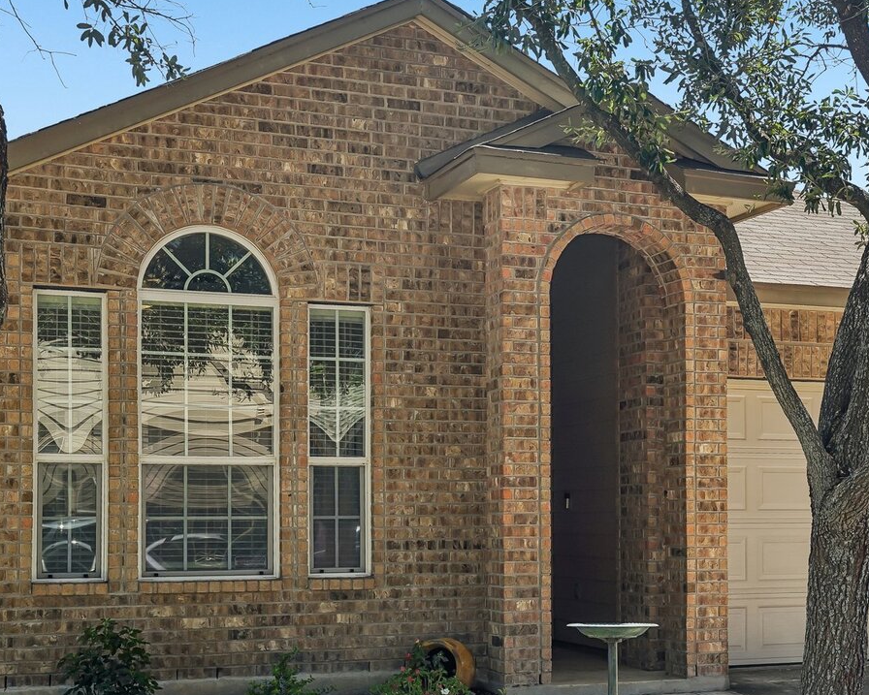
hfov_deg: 33.4
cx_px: 548
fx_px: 1440
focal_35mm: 56
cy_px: 432
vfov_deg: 27.1
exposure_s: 1/80
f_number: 8
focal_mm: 33
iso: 200
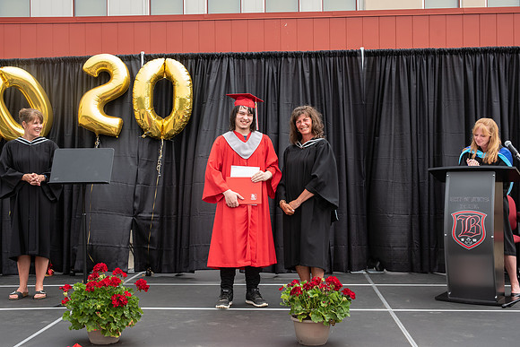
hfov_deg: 35.1
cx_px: 258
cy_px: 170
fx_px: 823
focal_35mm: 57
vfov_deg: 23.8
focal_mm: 52
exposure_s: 1/500
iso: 500
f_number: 5.6
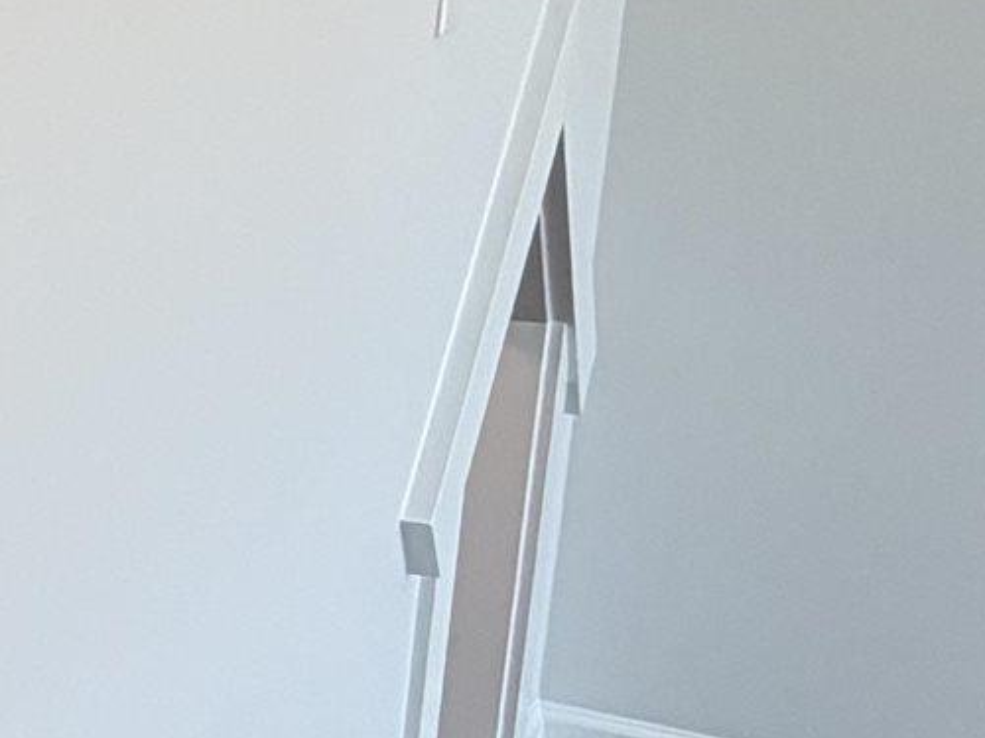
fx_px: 2447
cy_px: 236
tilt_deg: -9.2
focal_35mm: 86
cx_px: -1087
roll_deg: +1.3
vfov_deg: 17.1
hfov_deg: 16.3
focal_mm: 2.22
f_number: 2.2
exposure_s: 1/120
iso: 125
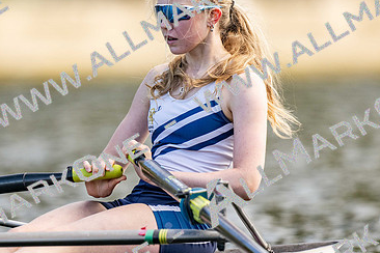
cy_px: 130
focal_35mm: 951
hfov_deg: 2.2
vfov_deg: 1.4
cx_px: 117
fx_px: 10038
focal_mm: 600
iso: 560
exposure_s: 1/2500
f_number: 4
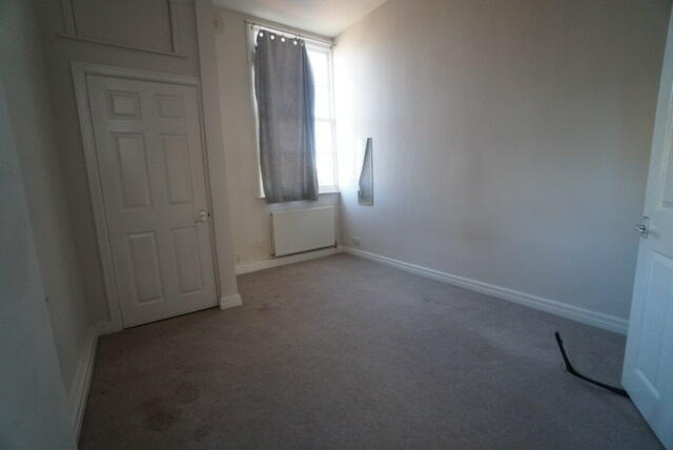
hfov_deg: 100.3
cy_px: 225
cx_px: 336
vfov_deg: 77.4
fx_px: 281
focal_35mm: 15
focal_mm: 10
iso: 2000
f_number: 4
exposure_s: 1/160
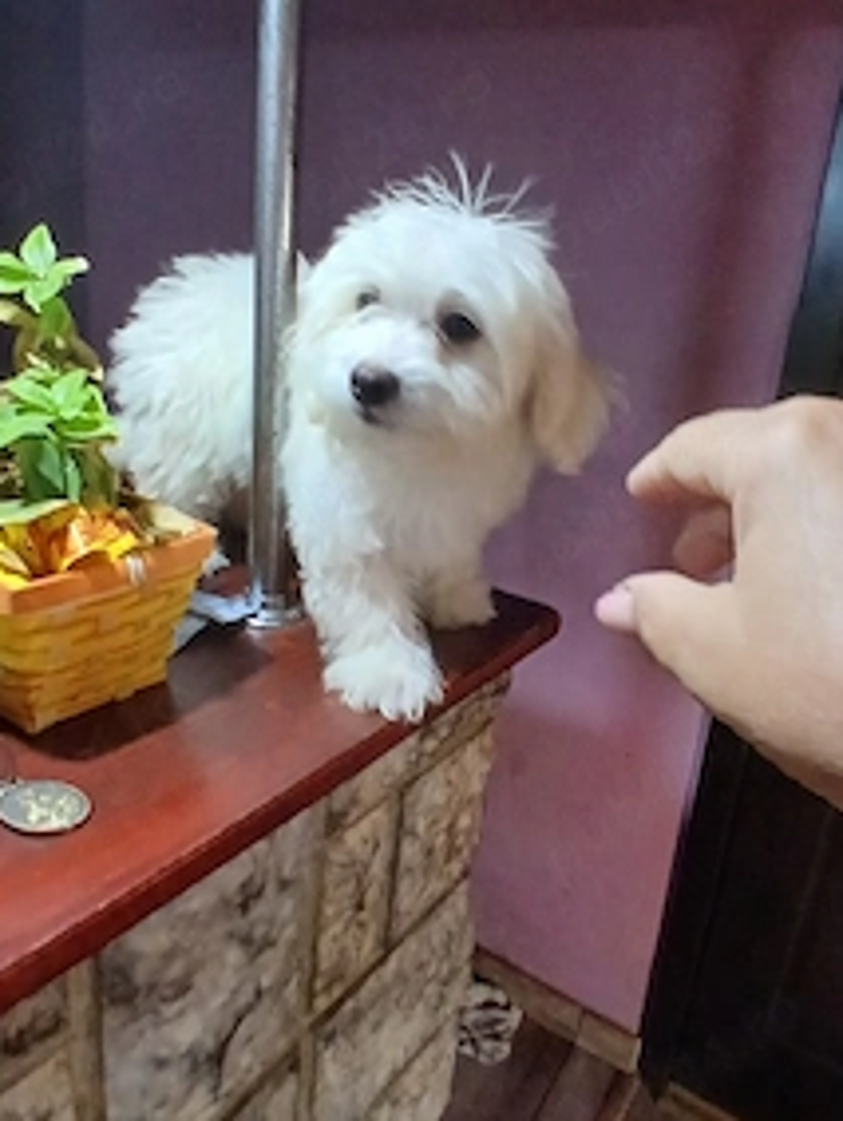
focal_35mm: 24
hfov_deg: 56.9
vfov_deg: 71.4
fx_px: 778
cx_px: 443
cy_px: 519
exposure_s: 1/33.3
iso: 250
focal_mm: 1.4
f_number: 2.2
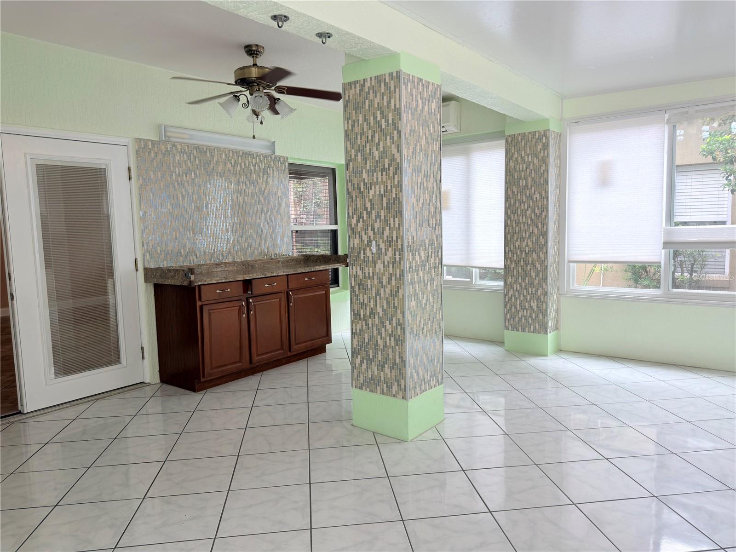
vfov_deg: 56.8
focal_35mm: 24
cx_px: 368
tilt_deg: -7.1
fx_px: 510
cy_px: 276
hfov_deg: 71.6
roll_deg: +2.6
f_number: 1.78
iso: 64
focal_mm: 6.76
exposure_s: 1/122
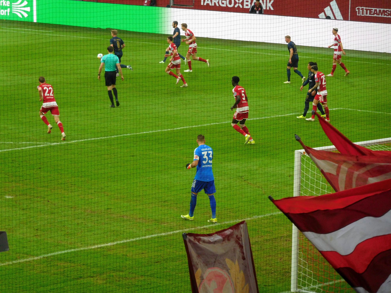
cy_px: 146
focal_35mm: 180
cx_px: 196
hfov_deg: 11.0
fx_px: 2033
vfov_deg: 8.2
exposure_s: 1/200
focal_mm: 32.1
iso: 400
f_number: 5.3
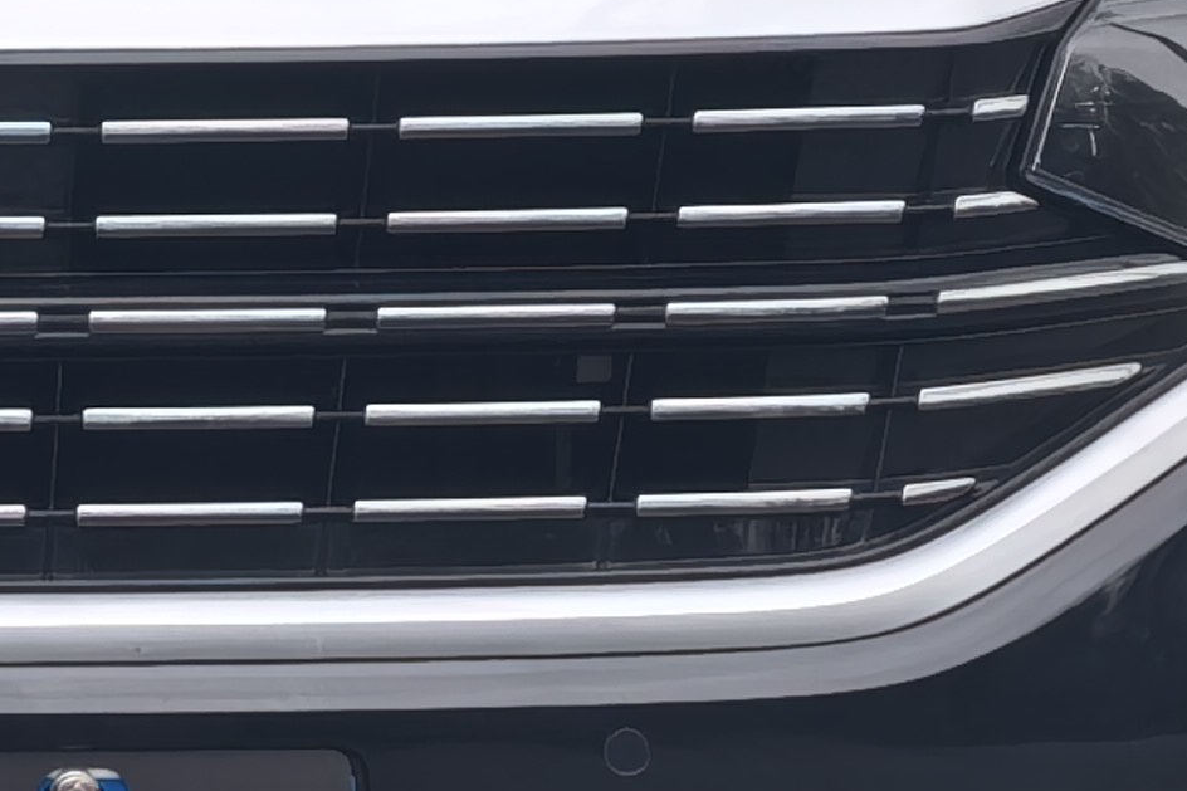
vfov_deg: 4.1
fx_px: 11010
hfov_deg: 6.1
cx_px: -263
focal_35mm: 334
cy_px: 306
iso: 50
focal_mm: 6.98
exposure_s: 1/309
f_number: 2
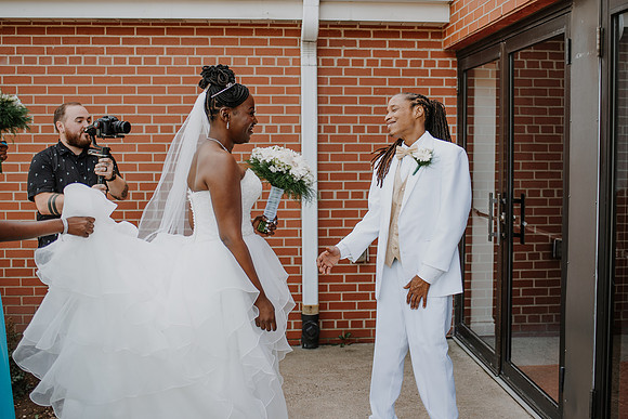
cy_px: 180
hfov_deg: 48.6
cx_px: 321
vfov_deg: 33.5
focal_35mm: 40
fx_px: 695
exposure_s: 1/400
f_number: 2.2
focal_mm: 35
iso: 100
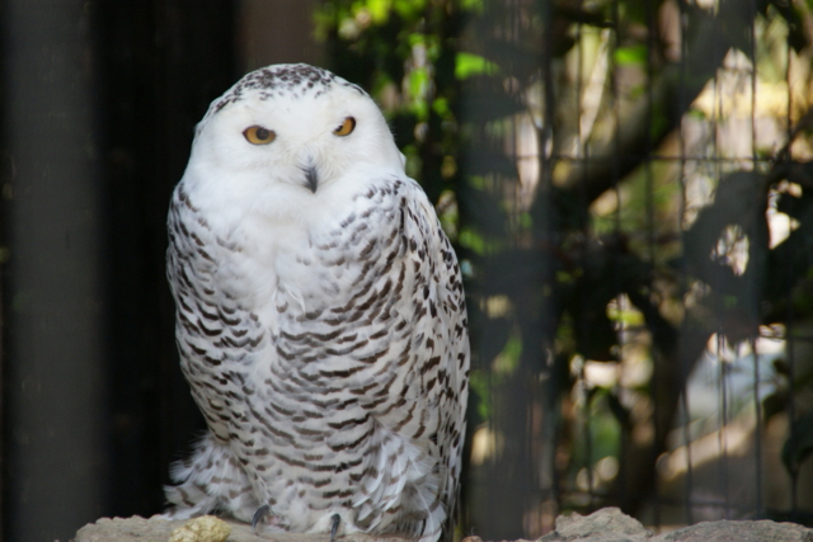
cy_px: 271
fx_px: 6776
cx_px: 406
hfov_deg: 6.9
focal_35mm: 300
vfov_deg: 4.6
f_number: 6.3
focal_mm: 200
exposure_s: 1/250
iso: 400
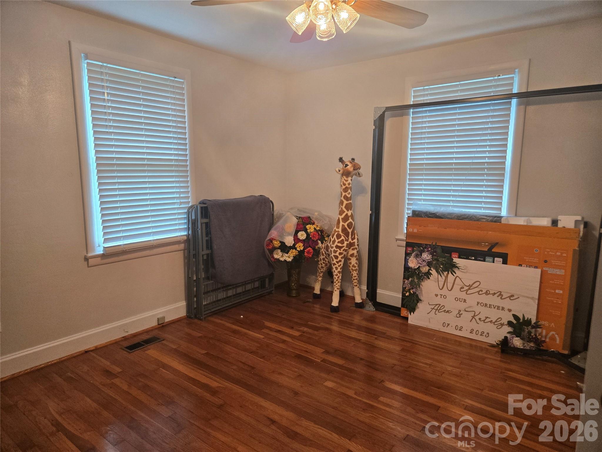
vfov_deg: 58.9
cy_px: 226
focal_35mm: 23
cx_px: 301
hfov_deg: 73.9
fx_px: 400
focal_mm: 5.4
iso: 250
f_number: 1.8
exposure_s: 1/120
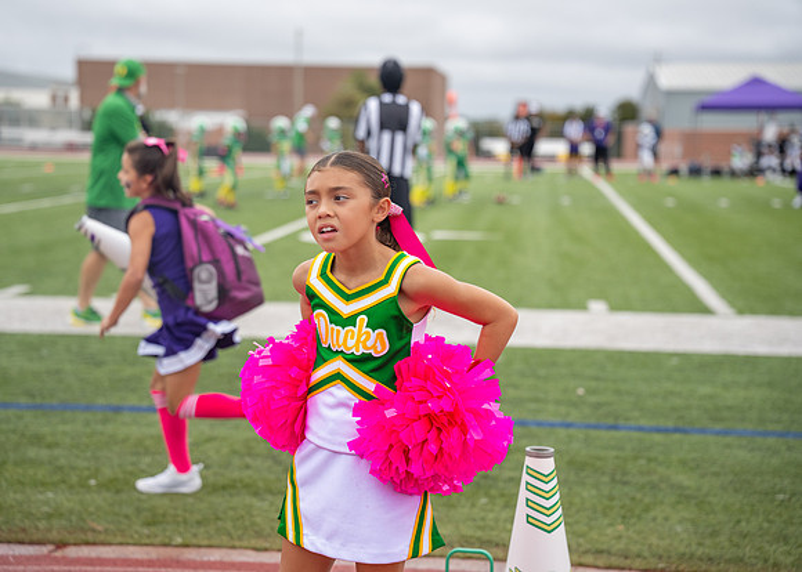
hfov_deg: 27.0
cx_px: 372
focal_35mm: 73
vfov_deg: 19.4
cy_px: 286
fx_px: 1670
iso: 400
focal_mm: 70
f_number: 2.8
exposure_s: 1/1600
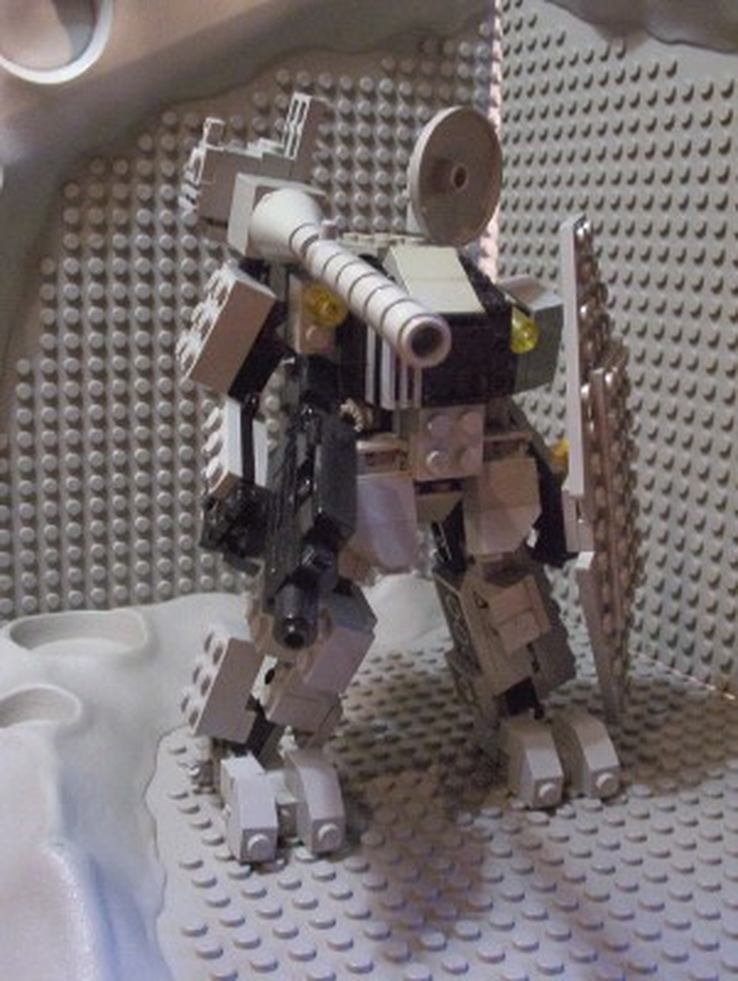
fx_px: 1106
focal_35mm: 39
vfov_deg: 47.8
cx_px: 369
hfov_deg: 36.9
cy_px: 490
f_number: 4.5
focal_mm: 6
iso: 200
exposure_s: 1/8
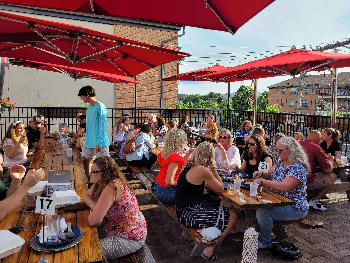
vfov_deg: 53.1
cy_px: 132
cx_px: 175
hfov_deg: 67.3
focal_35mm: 26
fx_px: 263
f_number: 1.8
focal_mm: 5.4
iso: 40
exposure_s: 1/692
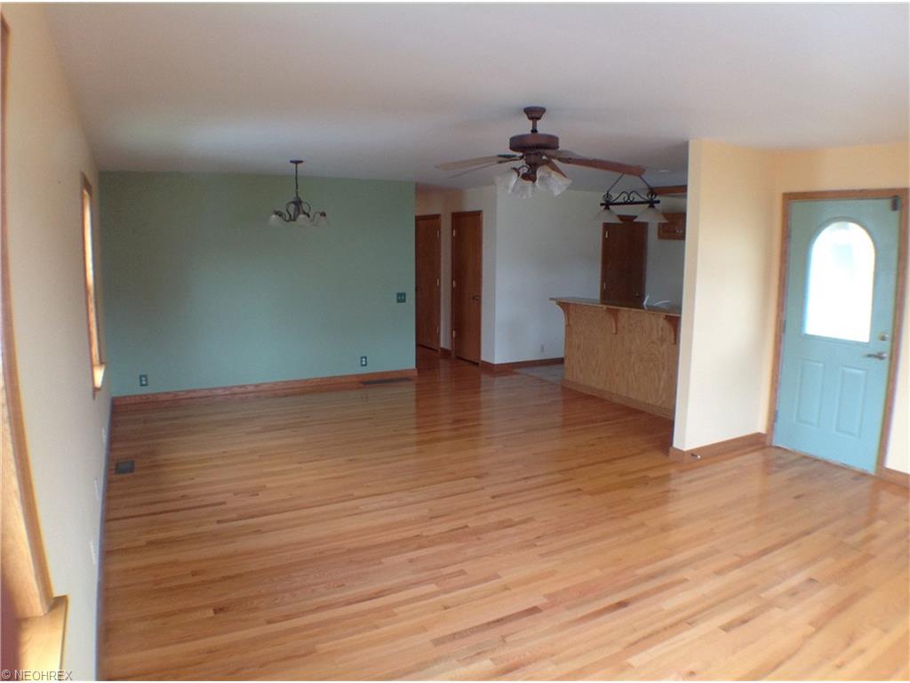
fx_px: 920
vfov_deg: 40.7
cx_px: 455
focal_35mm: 35
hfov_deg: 52.6
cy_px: 342
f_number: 2.4
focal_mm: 4.28
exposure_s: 1/15
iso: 100
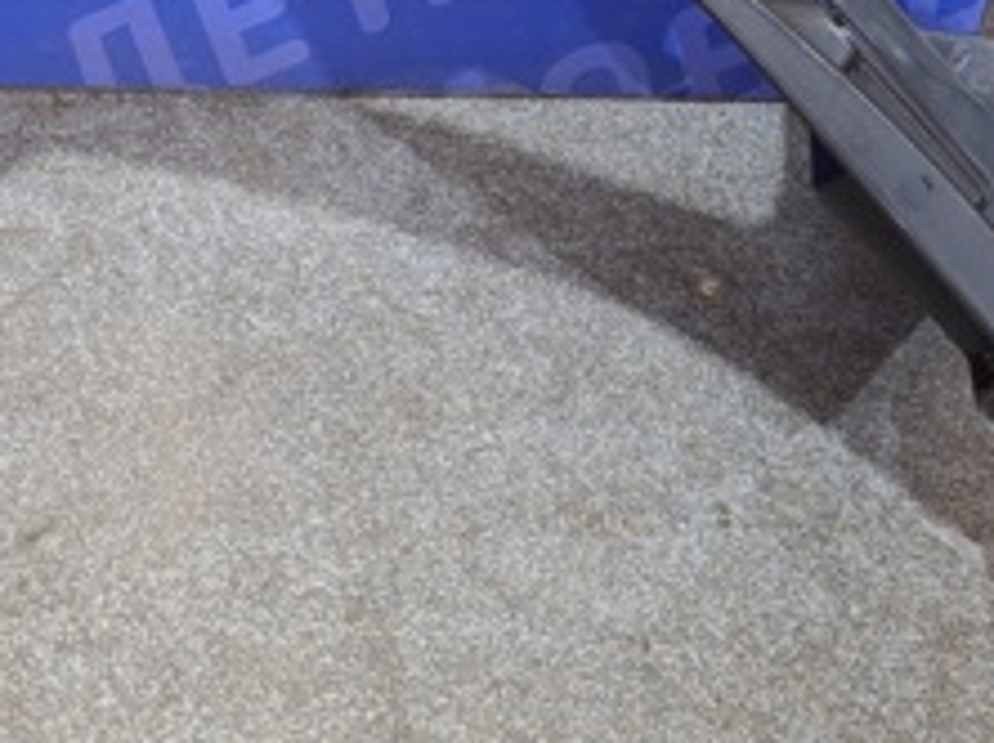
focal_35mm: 72
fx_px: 2065
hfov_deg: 25.8
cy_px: -141
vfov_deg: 19.3
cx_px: 22
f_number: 1.8
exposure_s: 1/24
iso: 400
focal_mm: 4.69
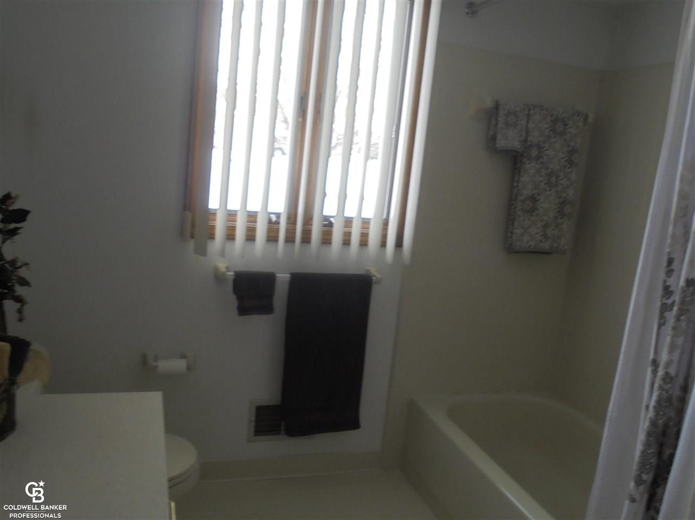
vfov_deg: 48.2
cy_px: 260
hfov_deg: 61.7
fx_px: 582
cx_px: 348
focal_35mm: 29
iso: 100
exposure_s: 1/40
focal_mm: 5.3
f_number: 3.7
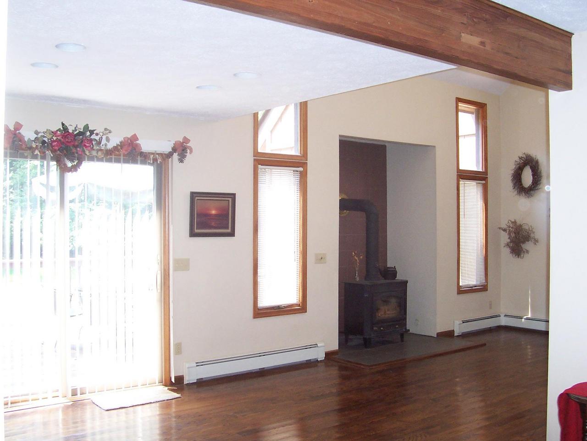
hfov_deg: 50.1
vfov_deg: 38.7
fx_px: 627
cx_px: 294
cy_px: 220
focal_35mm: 37
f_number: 2.8
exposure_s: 1/60
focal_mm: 5.6
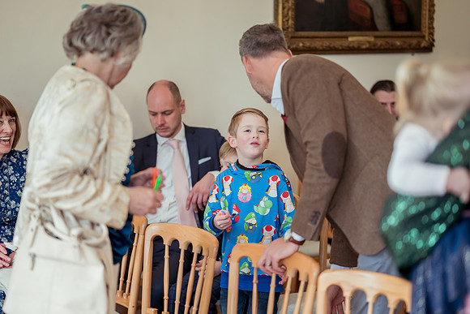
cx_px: 235
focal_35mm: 85
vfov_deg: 16.1
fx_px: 1111
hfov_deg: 23.9
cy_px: 157
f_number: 1.8
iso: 640
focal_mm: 85
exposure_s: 1/1000
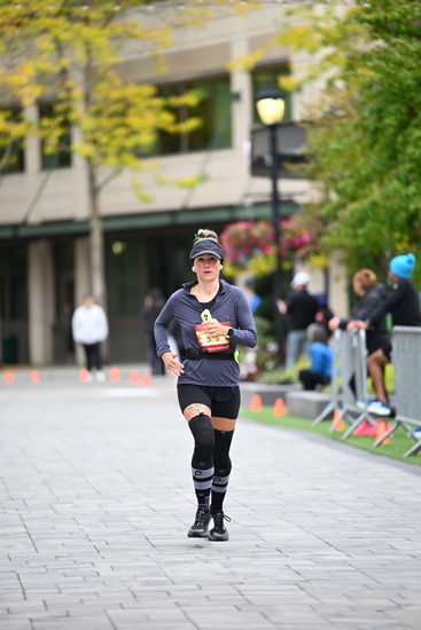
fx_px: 3506
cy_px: 315
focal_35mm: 200
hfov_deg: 6.9
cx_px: 210
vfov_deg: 10.3
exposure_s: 1/1600
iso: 640
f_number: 2.8
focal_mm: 200
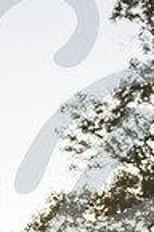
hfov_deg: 15.9
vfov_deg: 23.1
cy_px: 243
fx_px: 542
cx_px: 3
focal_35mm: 84
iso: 400
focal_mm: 27
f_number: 2.8
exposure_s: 1/320
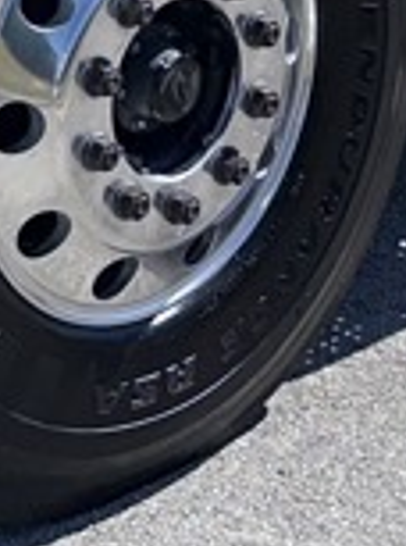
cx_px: 224
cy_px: -724
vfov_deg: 10.7
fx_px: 2528
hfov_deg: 9.2
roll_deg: +0.3
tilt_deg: -2.6
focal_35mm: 161
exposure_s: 1/7042
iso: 80
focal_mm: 6.86
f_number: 1.78
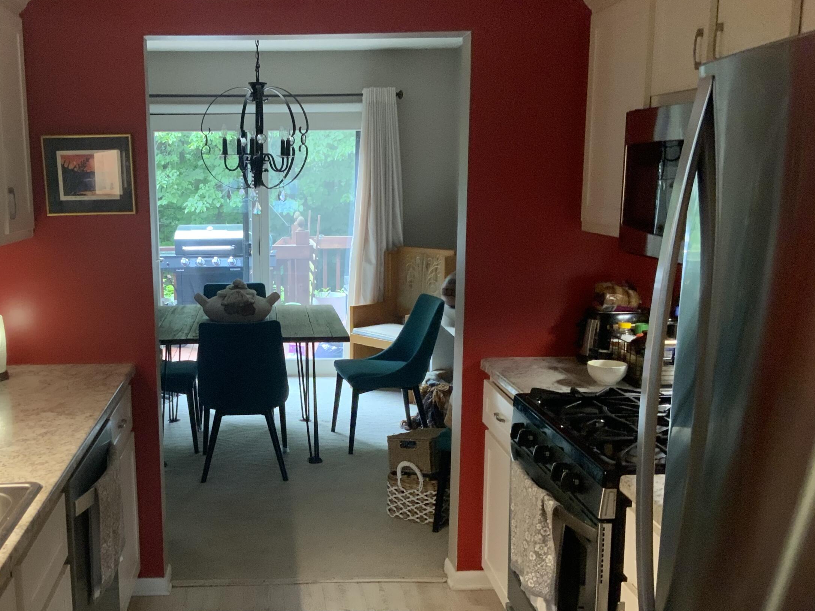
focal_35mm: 40
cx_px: 278
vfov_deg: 35.9
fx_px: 942
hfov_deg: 46.1
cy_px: 358
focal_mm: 3
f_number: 1.8
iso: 200
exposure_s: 1/60
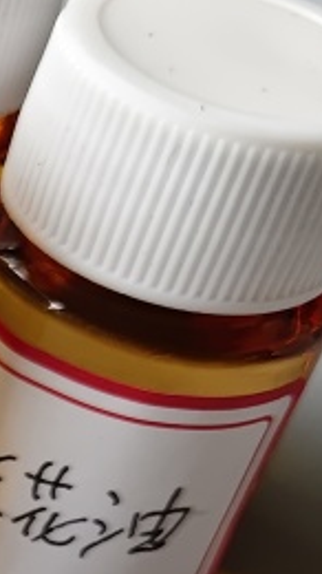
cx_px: -496
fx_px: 1565
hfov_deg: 10.0
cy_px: 557
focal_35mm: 103
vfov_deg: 20.2
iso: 169
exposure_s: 1/100
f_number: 1.88
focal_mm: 5.56
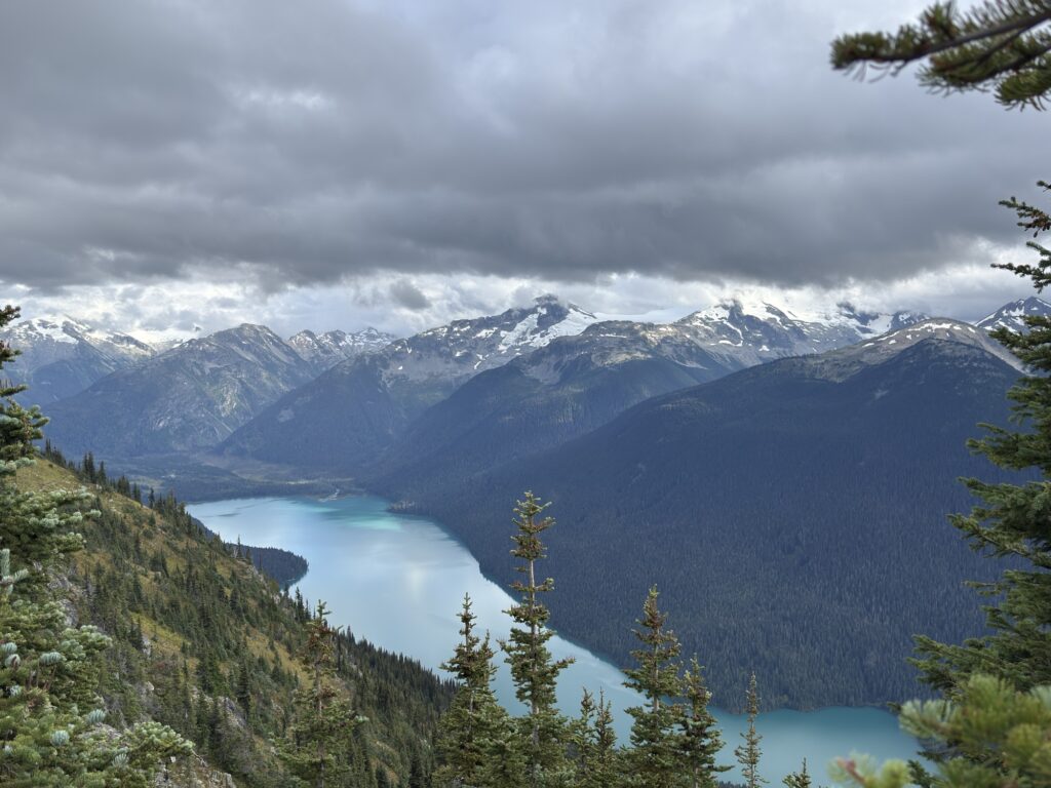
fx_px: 972
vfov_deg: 44.2
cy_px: 394
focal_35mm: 32
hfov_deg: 56.8
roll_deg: -0.3
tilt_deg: -2.8
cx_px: 526
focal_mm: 6.76
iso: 64
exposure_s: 1/1905
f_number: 1.78
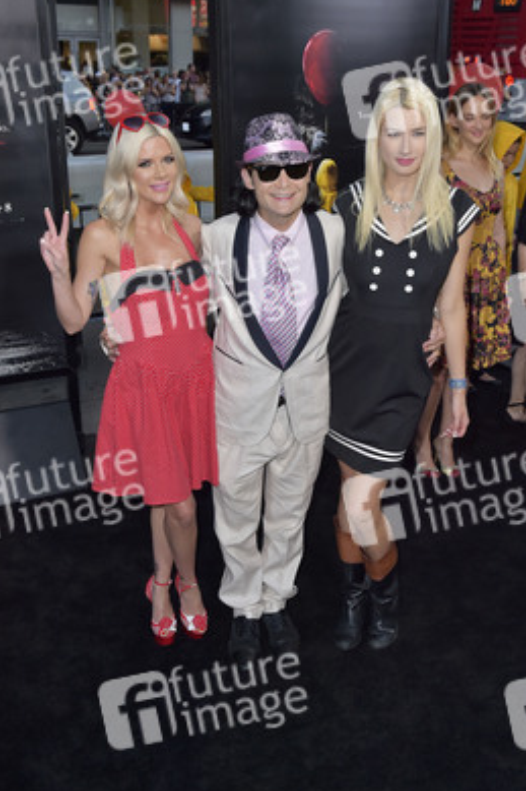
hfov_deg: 37.8
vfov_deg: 54.5
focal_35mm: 35
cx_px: 263
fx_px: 768
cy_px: 397
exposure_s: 1/250
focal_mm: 34
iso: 640
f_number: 6.3
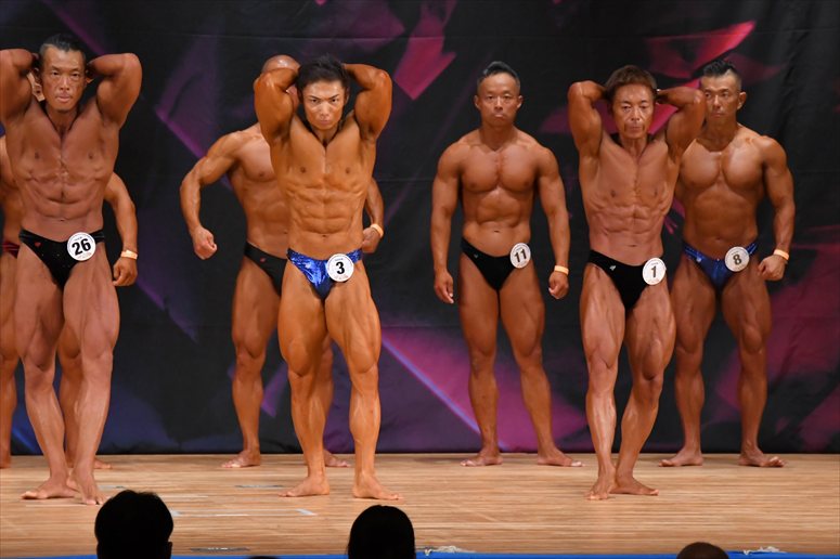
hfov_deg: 7.6
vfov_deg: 5.1
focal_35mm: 270
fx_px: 6297
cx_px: 420
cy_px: 280
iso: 4500
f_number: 5.6
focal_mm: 180
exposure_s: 1/400
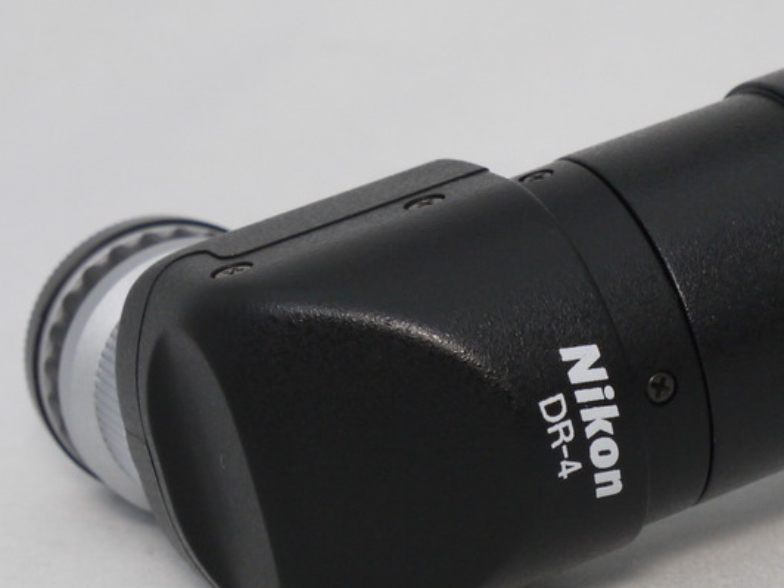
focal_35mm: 149
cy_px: 280
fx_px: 3375
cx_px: 732
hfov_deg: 13.1
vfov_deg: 10.0
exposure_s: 1/30
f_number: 9
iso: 400
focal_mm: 33
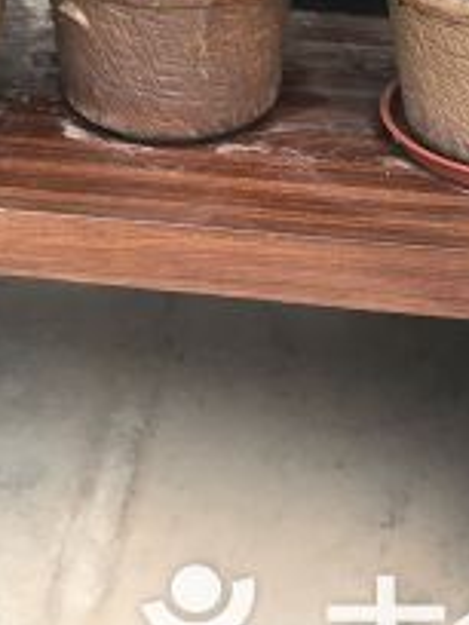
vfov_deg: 18.4
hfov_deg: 15.3
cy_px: -276
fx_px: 1734
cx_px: 106
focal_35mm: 96
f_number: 1.8
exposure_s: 1/100
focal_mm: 3.99
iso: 25
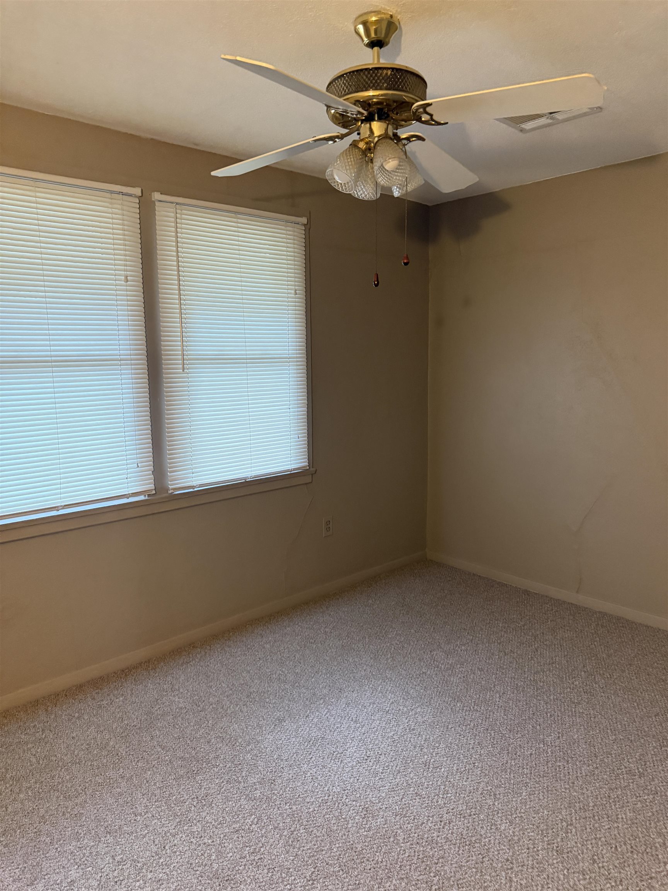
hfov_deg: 56.8
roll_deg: +0.6
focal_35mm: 24
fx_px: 618
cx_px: 334
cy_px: 446
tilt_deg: -6.0
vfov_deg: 71.6
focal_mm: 6.76
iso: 640
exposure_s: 1/60
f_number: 1.78
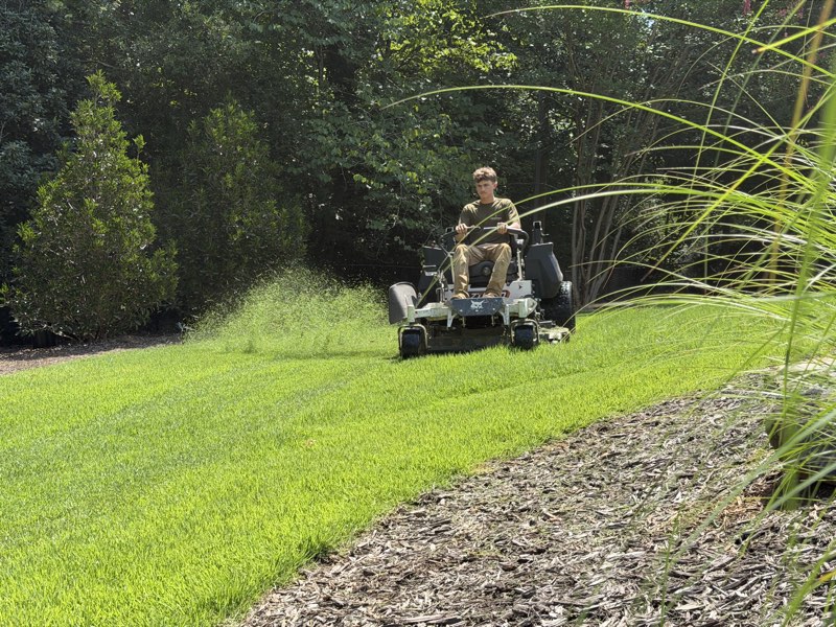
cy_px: 314
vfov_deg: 30.3
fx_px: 1159
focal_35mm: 48
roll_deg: -1.7
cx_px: 418
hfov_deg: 39.7
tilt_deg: -0.2
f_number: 1.78
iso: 64
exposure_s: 1/1377
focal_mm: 6.76
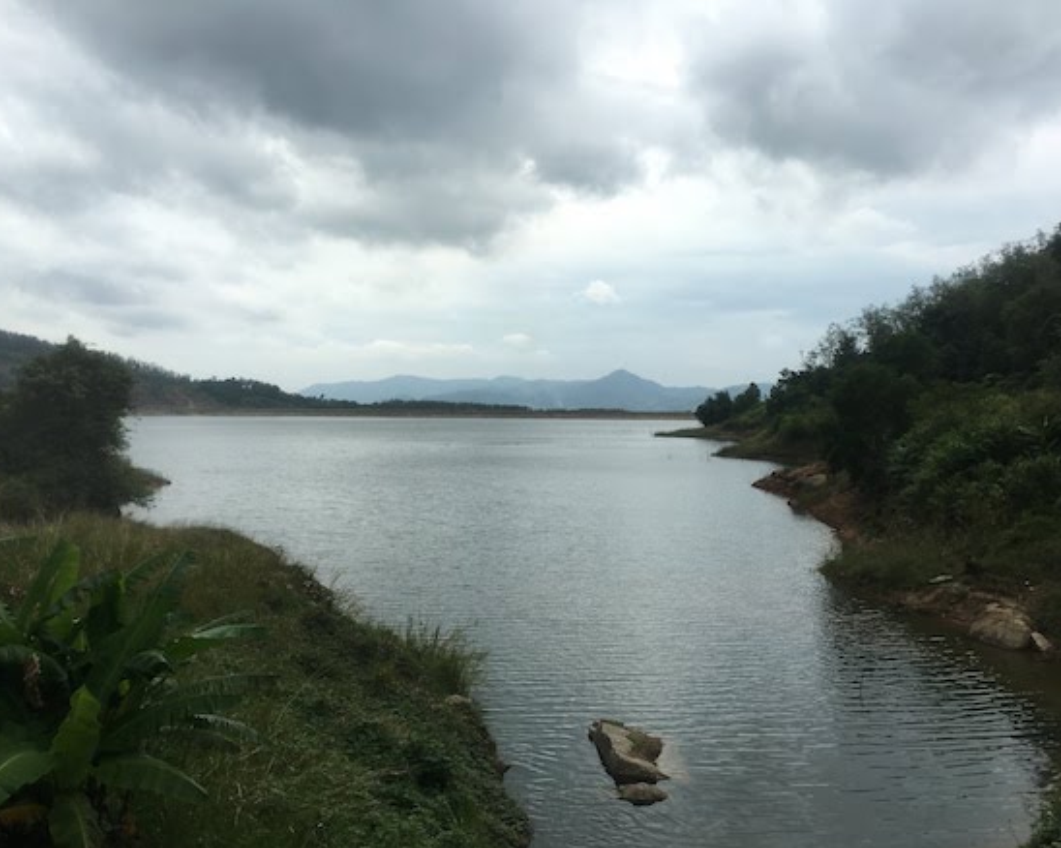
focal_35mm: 31
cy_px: 434
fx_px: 973
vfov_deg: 47.1
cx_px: 527
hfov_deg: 57.2
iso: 25
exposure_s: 1/938
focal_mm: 4.15
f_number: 2.2
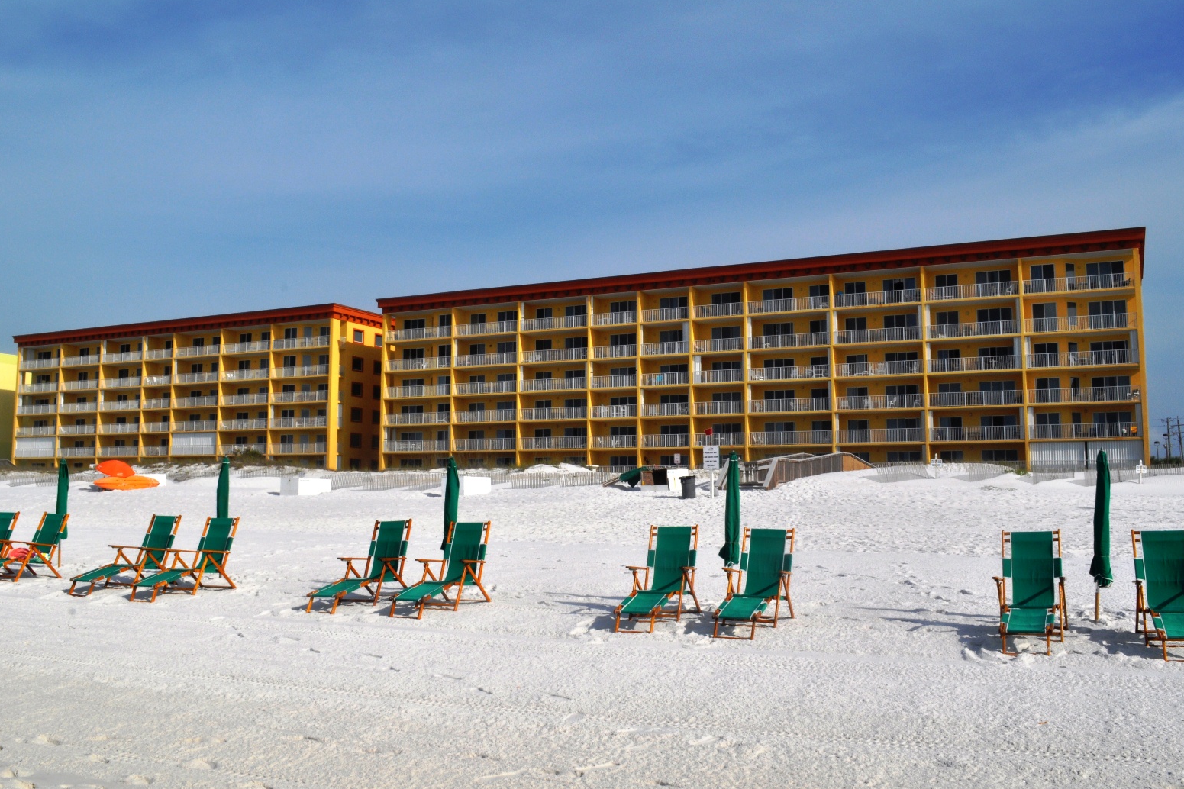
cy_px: 386
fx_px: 1118
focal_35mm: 34
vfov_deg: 38.9
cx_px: 593
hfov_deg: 55.8
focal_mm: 22
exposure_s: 1/200
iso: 200
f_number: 20
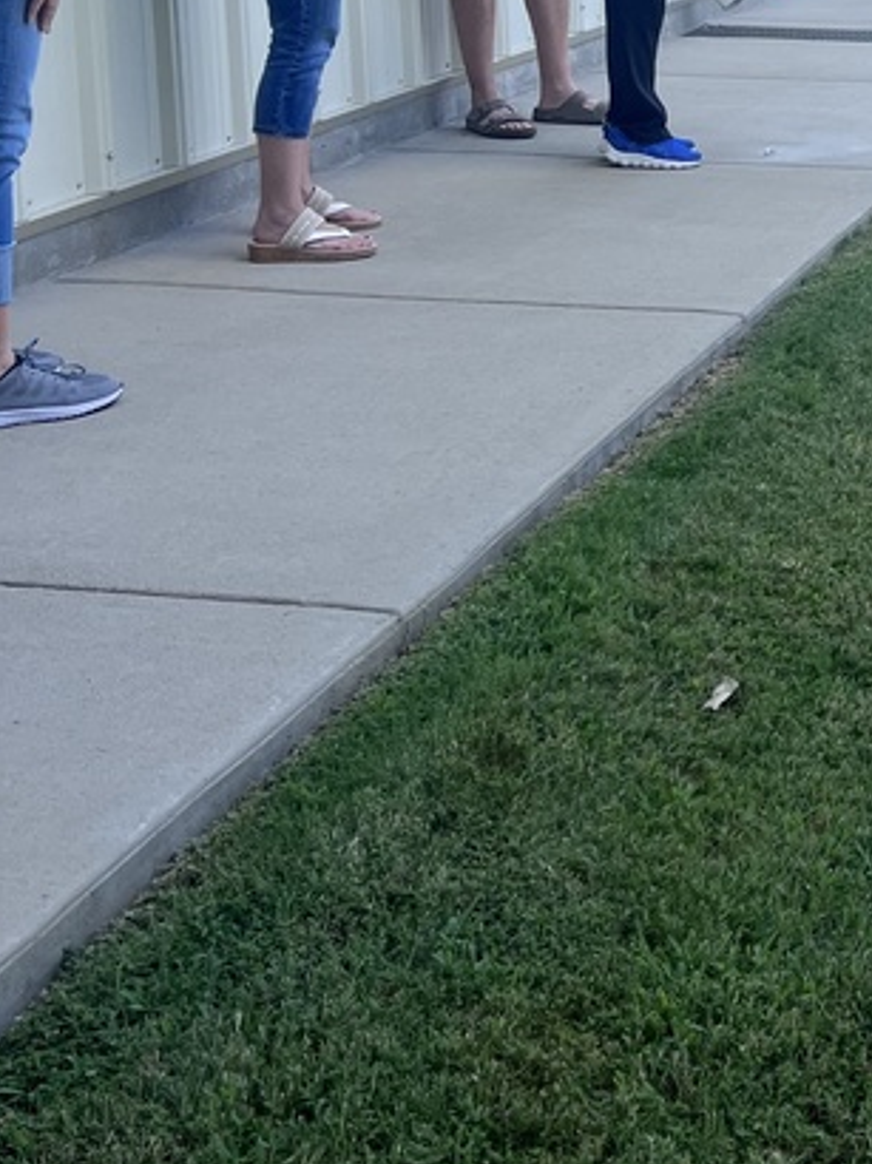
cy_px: 20
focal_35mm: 65
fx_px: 2185
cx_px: 1082
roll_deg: +0.2
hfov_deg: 20.8
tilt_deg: -6.5
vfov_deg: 28.2
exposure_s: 1/1468
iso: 50
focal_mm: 5.7
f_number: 1.5
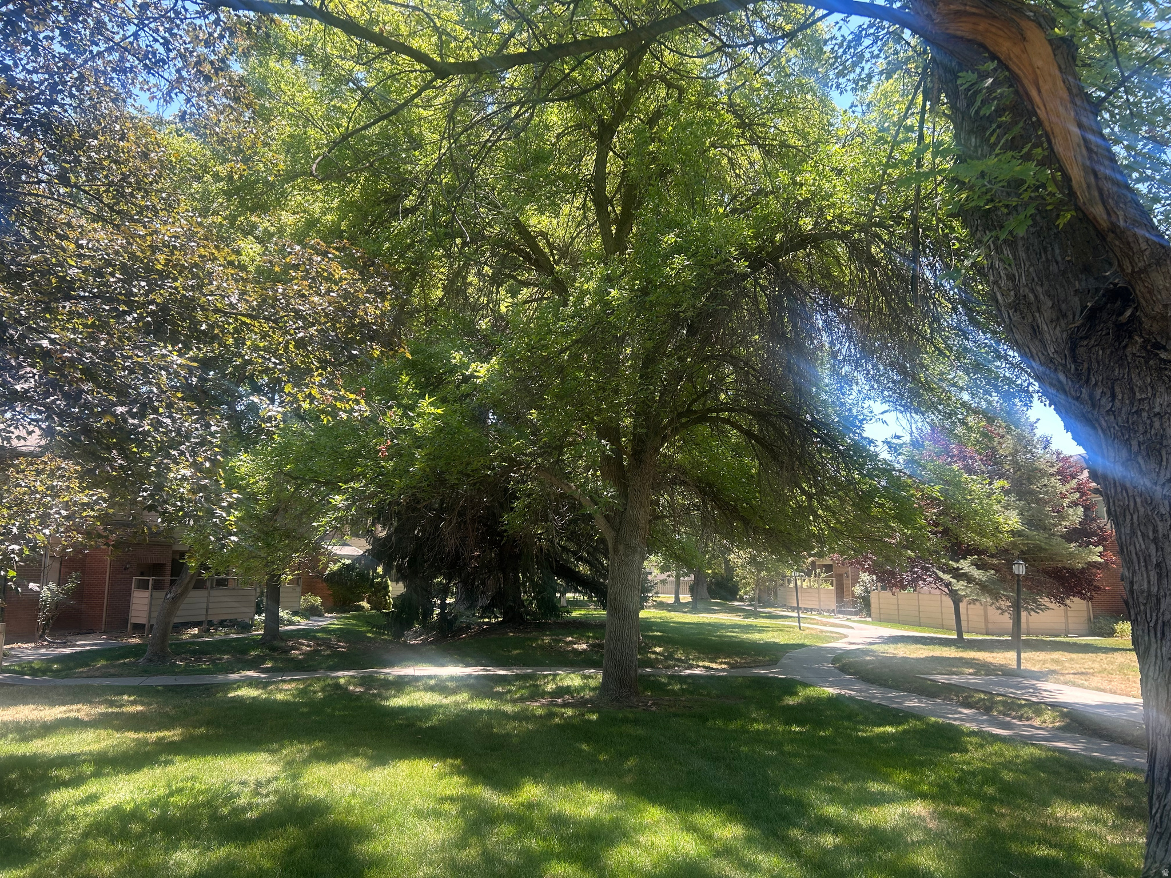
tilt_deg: +8.1
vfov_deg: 53.1
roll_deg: -0.3
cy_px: 439
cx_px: 586
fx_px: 880
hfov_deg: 67.3
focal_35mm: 26
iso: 50
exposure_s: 1/421
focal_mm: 5.7
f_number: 1.5
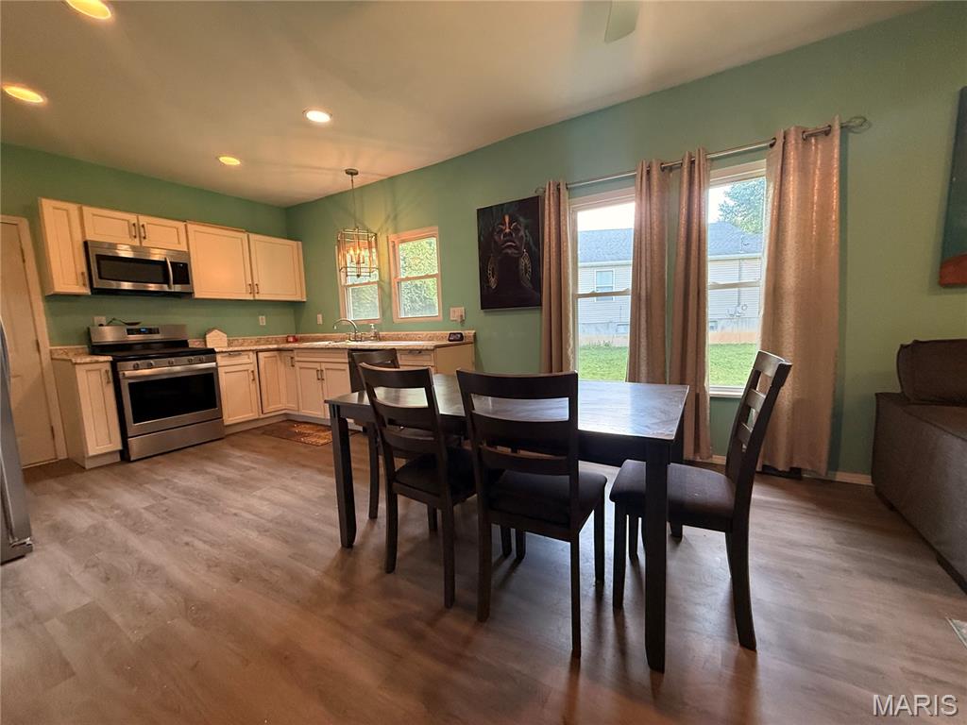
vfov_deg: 85.7
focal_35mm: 14
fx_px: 391
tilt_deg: -4.3
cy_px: 362
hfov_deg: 102.1
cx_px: 484
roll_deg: +2.5
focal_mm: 2.22
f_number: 2.2
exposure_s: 1/120
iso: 500
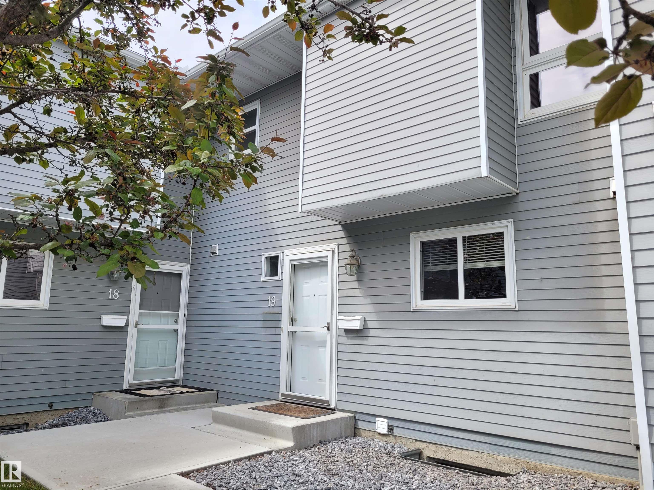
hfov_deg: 67.3
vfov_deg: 53.1
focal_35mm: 26
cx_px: 327
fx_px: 491
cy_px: 245
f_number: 1.8
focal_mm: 5.4
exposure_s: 1/1070
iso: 40
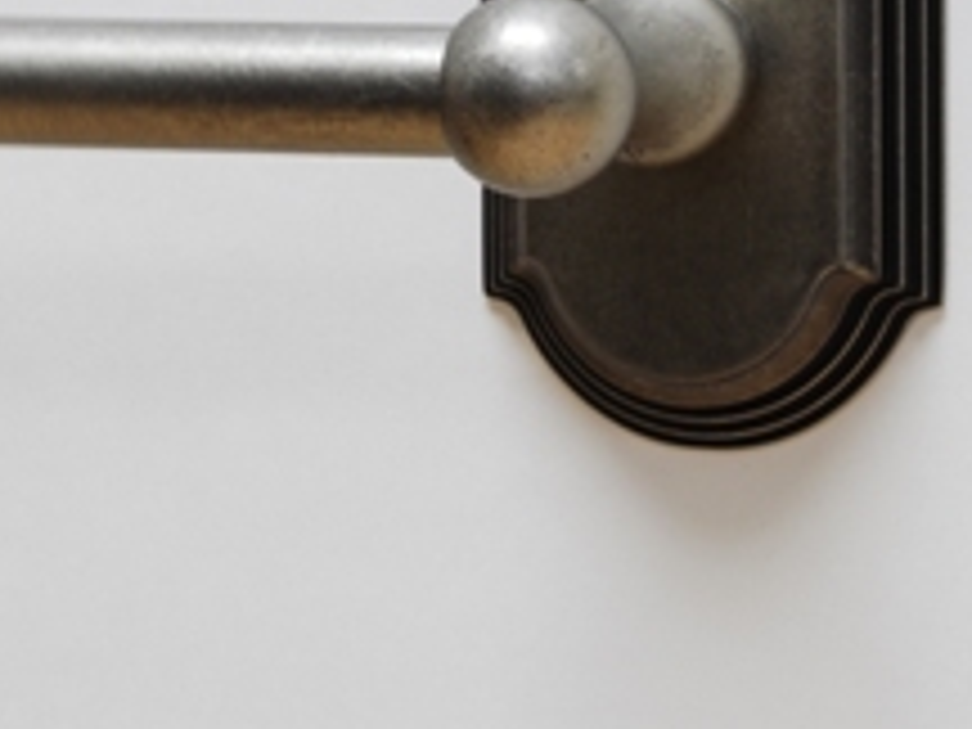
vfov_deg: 6.3
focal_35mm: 235
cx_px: 621
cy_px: 86
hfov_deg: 8.4
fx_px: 6611
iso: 100
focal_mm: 55
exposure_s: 1.6
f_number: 18
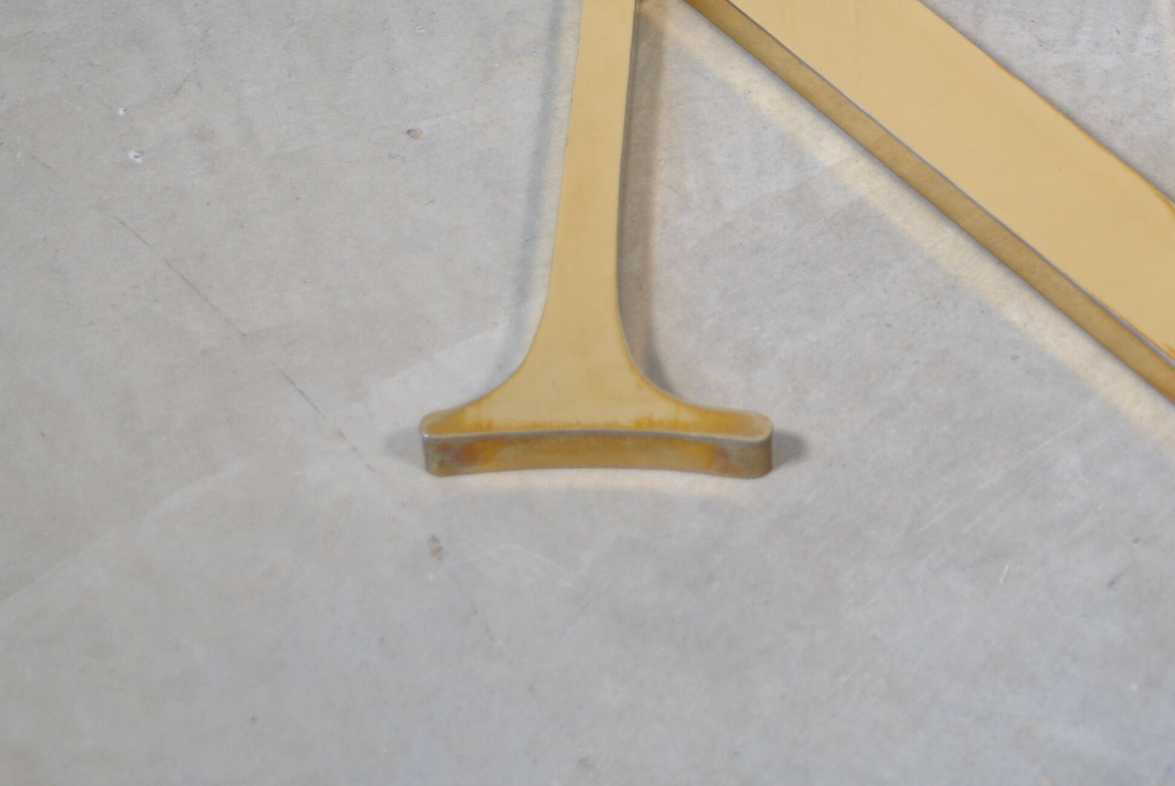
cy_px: 90
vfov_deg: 14.2
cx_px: 917
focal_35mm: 96
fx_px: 3137
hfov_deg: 21.0
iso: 200
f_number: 4.8
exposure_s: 1/50
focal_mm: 32
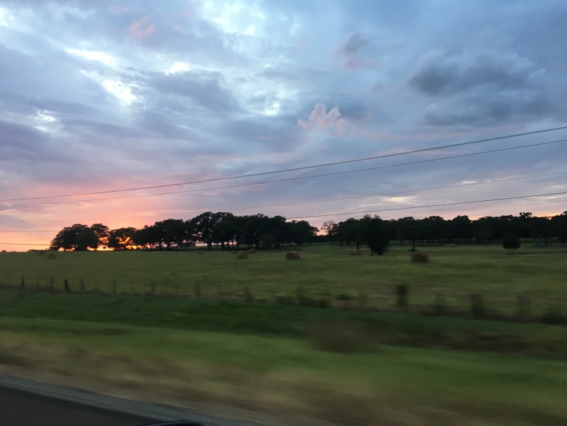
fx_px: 475
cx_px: 284
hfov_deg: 61.7
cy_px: 213
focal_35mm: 29
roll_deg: +2.4
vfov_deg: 48.2
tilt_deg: +9.0
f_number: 2.2
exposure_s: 1/30
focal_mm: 4.15
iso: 50
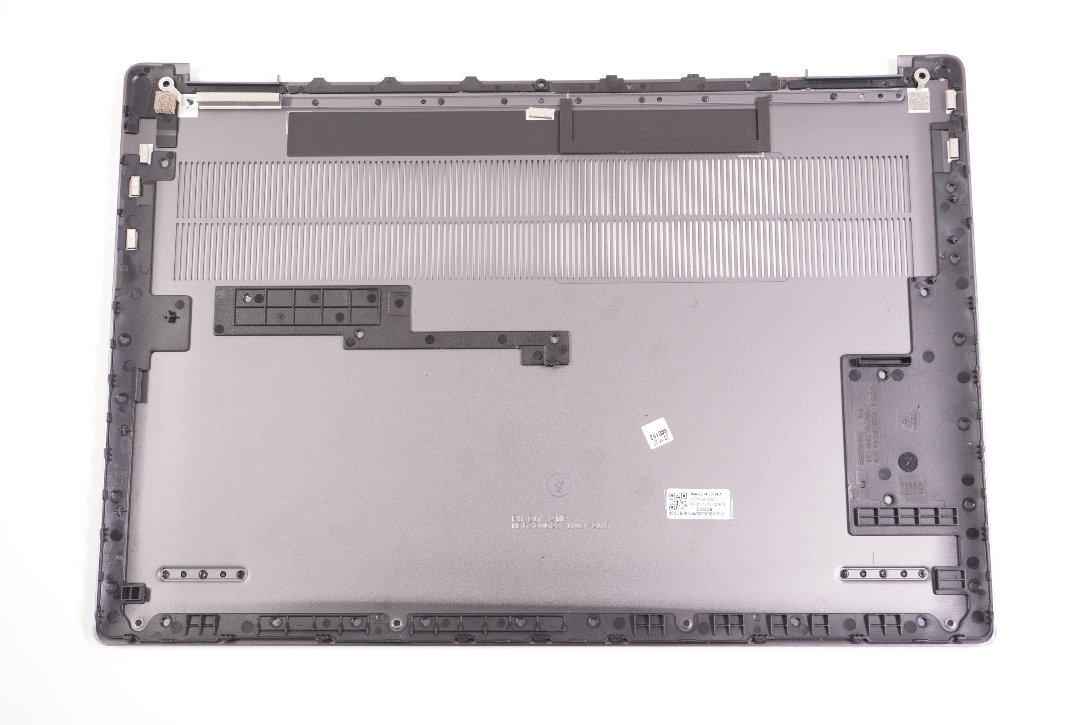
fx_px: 1316
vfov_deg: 30.8
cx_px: 545
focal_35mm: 44
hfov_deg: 45.0
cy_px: 362
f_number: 5.6
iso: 500
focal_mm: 29
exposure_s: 1/100
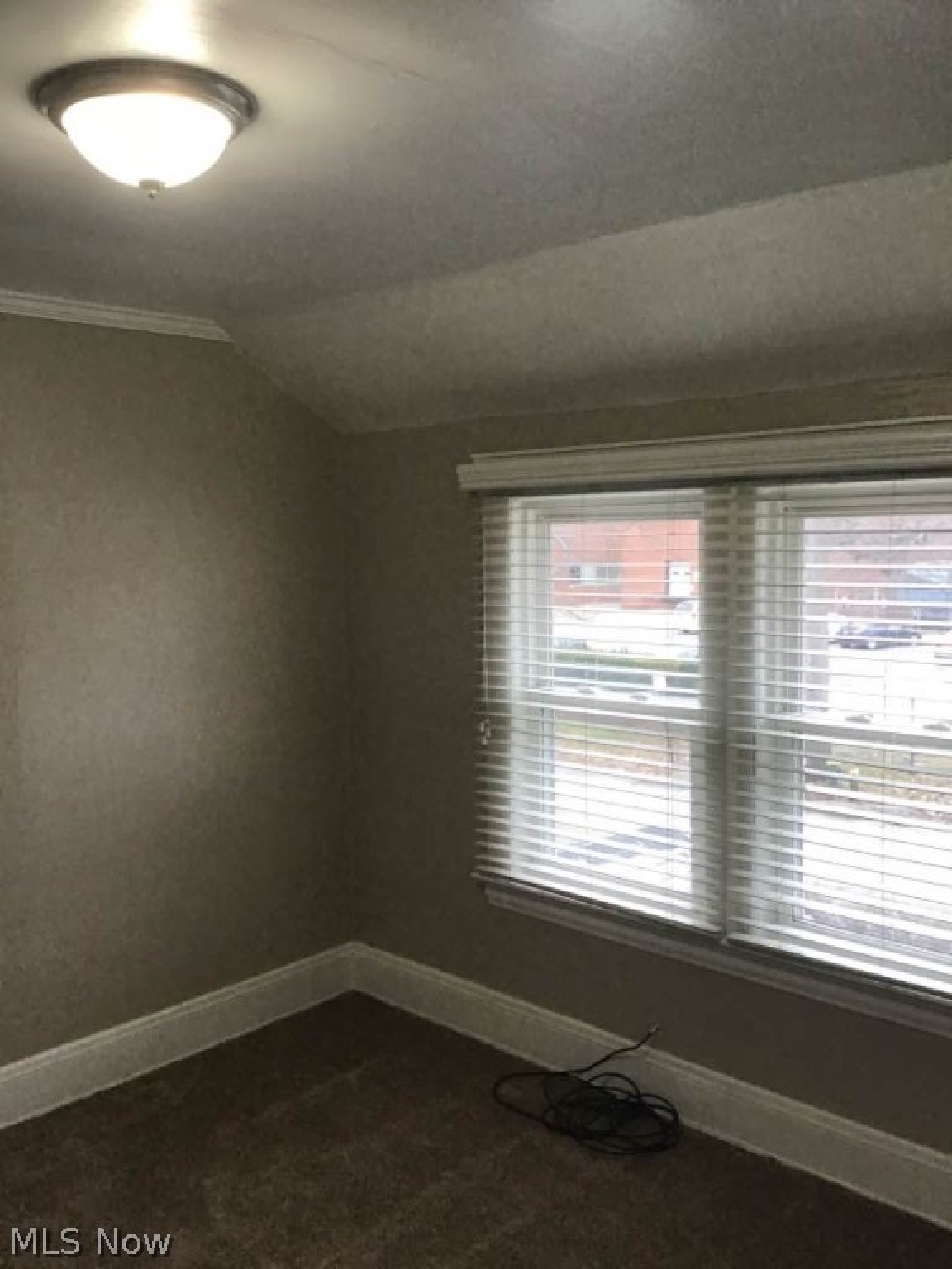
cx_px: 476
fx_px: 1137
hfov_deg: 45.4
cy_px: 634
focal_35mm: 31
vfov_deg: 58.4
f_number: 2.4
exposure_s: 1/30
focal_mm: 3.3
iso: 32
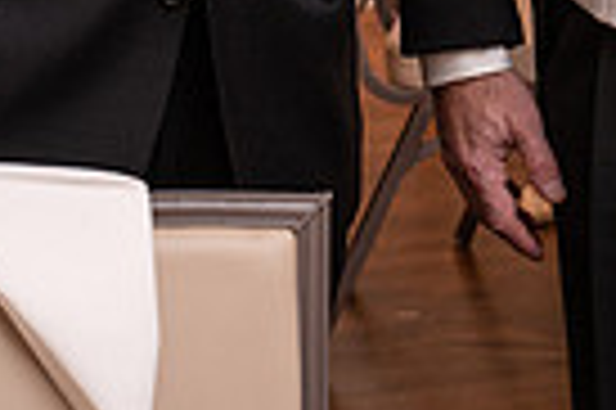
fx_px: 3555
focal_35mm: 208
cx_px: 198
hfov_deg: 9.9
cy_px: -403
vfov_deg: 6.4
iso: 800
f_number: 4.5
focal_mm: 49
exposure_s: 1/40
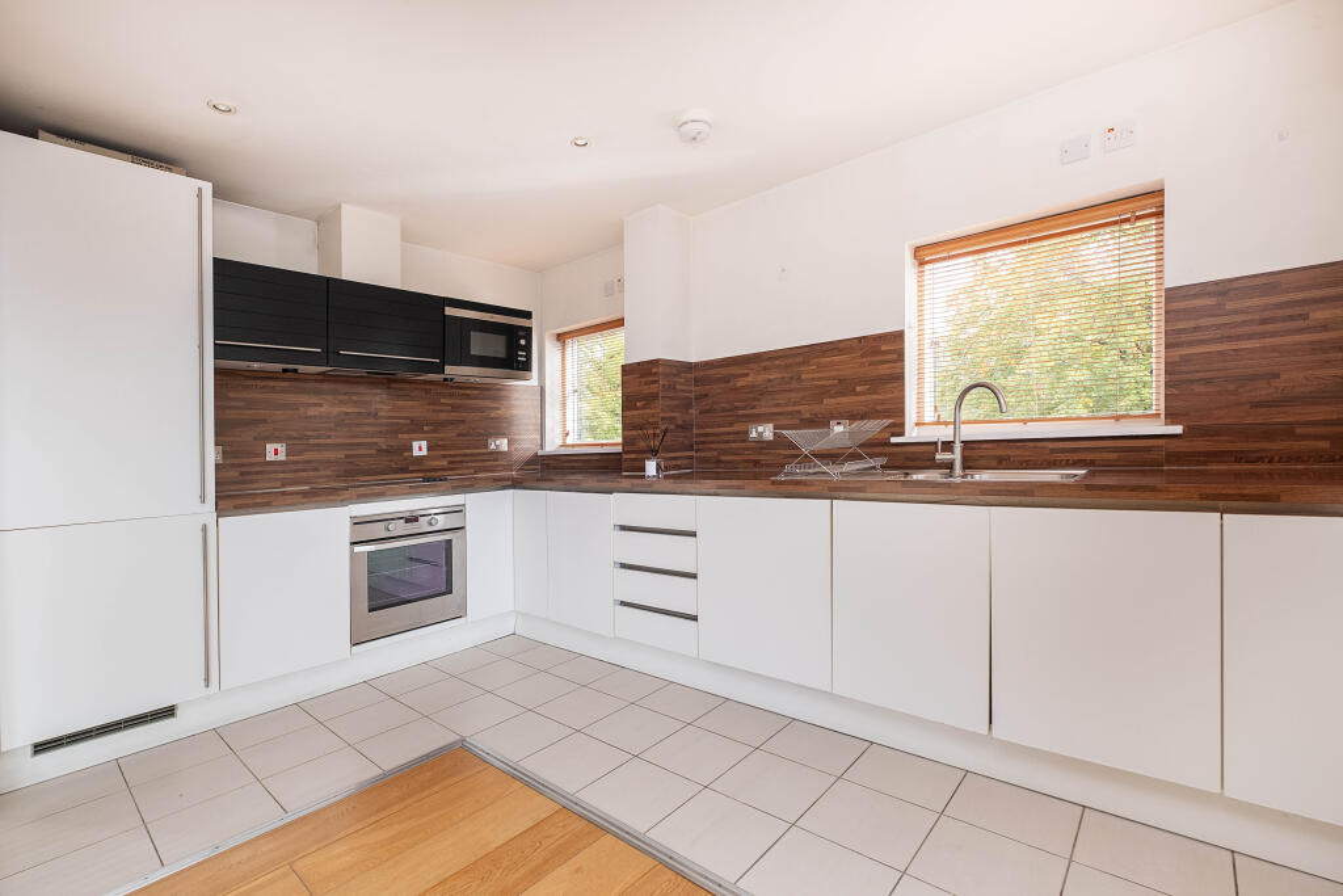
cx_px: 672
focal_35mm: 15
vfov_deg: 77.3
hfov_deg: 100.4
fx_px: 560
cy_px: 448
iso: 400
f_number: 6.4
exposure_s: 1/25
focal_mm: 10
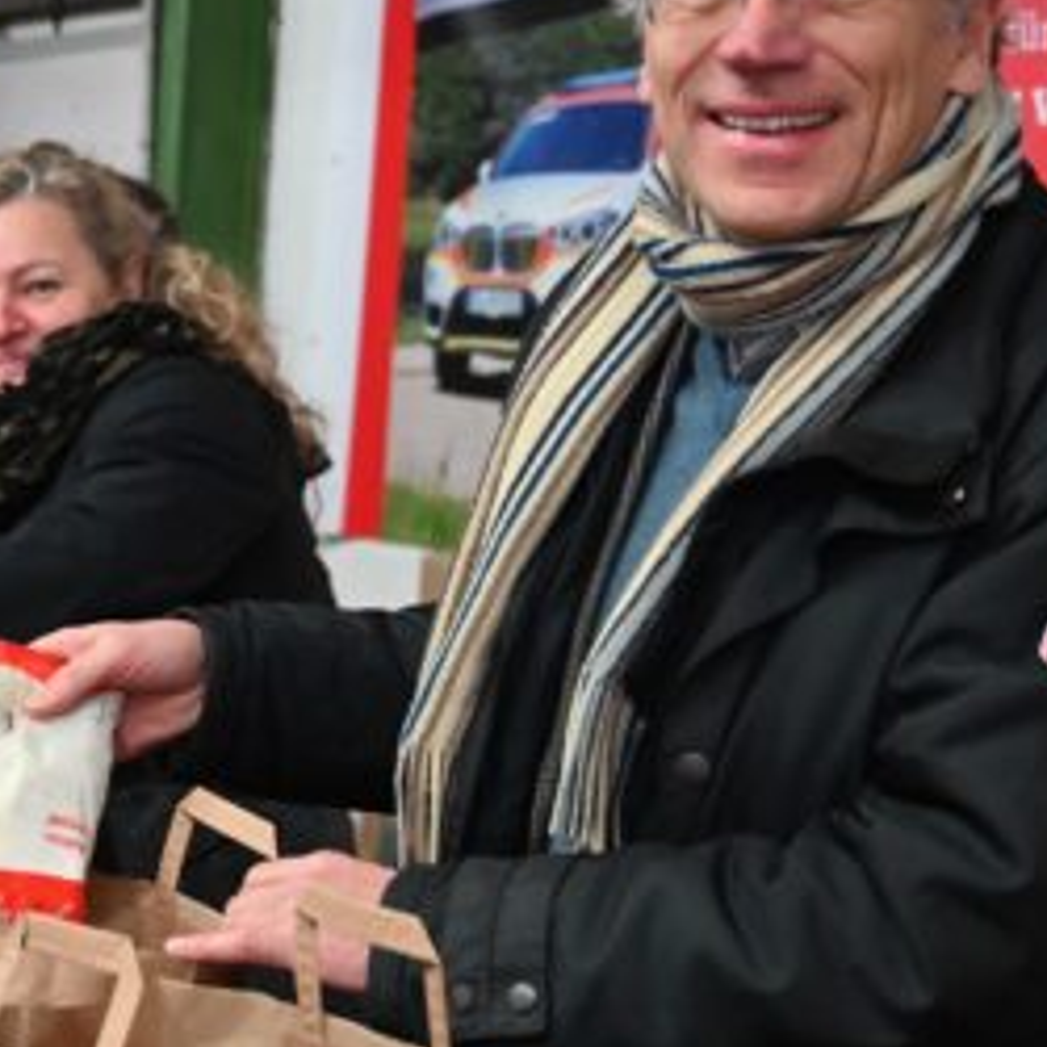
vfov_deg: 18.5
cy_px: 496
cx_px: -105
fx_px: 3217
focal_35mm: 94
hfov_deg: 17.8
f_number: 4
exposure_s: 1/60
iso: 4000
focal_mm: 36
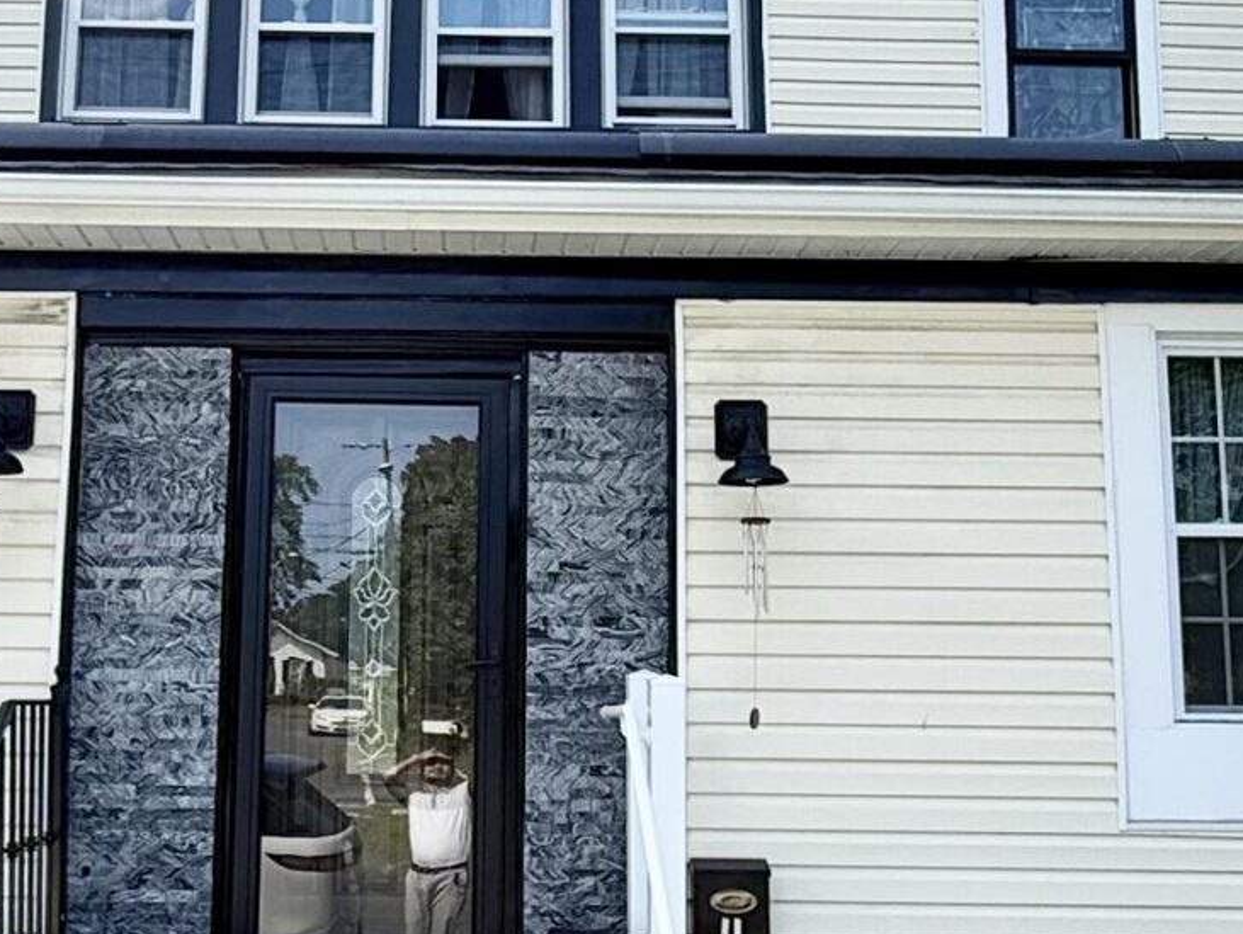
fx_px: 1760
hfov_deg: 38.5
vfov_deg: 29.7
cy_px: 478
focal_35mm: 49
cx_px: 437
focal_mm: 2.22
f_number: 2.2
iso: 64
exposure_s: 1/1167
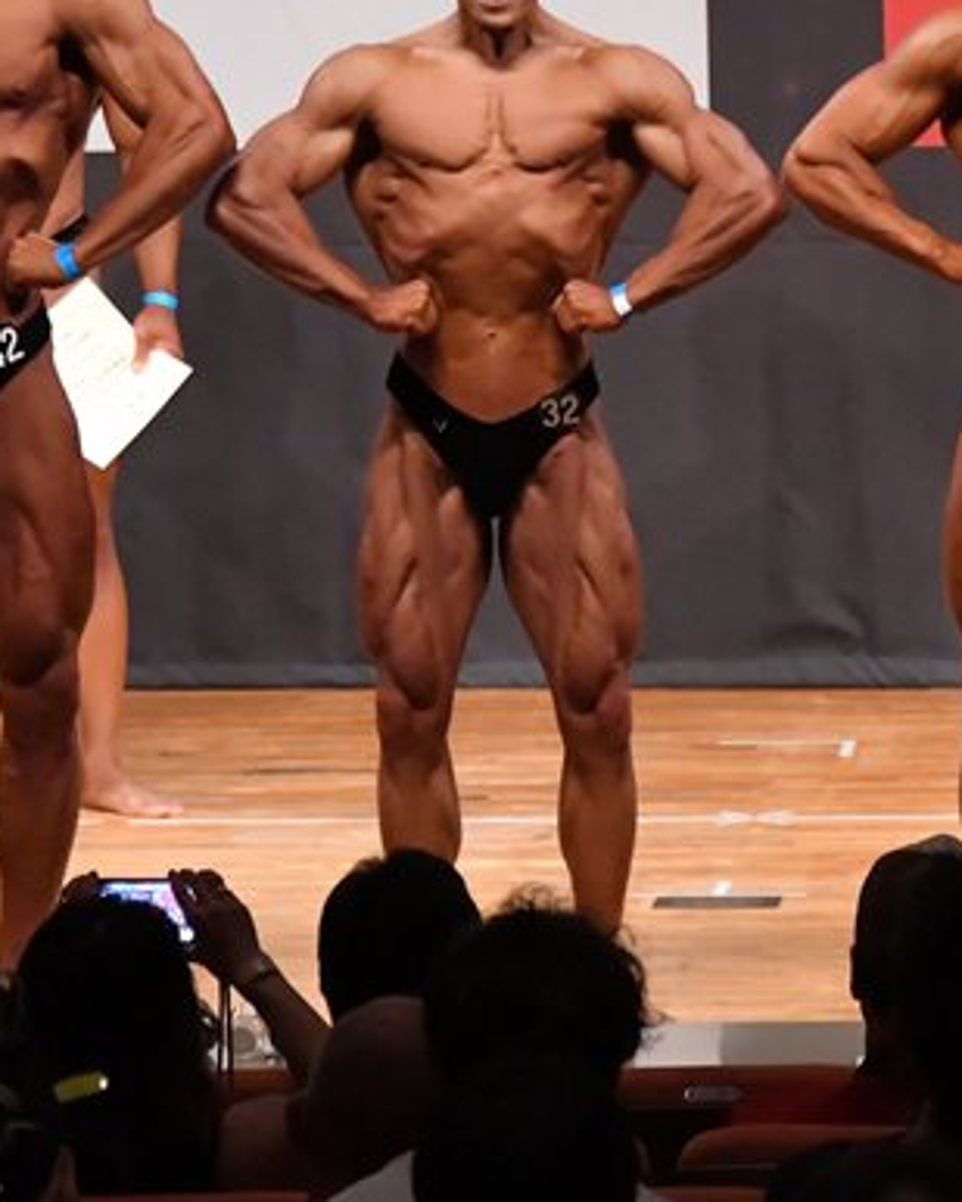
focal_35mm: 409
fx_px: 14550
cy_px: 439
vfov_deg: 4.7
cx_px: 593
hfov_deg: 3.8
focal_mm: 145
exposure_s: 1/400
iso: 9000
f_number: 5.6
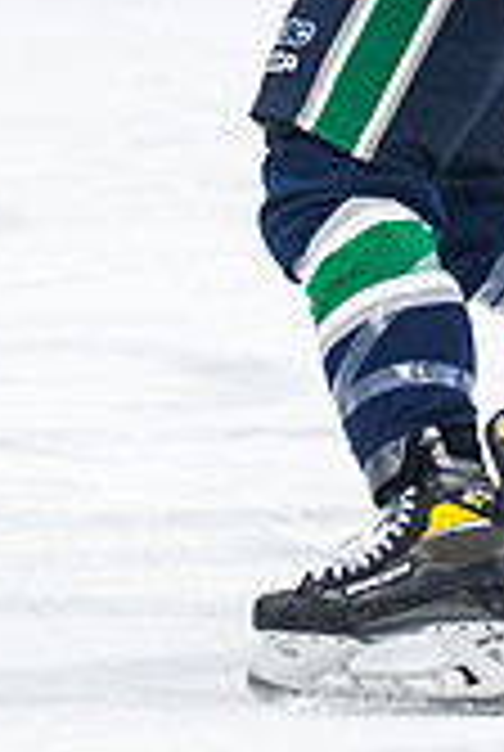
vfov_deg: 4.0
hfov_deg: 2.7
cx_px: 520
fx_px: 10749
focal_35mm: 514
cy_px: -249
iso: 1600
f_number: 2.8
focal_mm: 85
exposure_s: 1/640
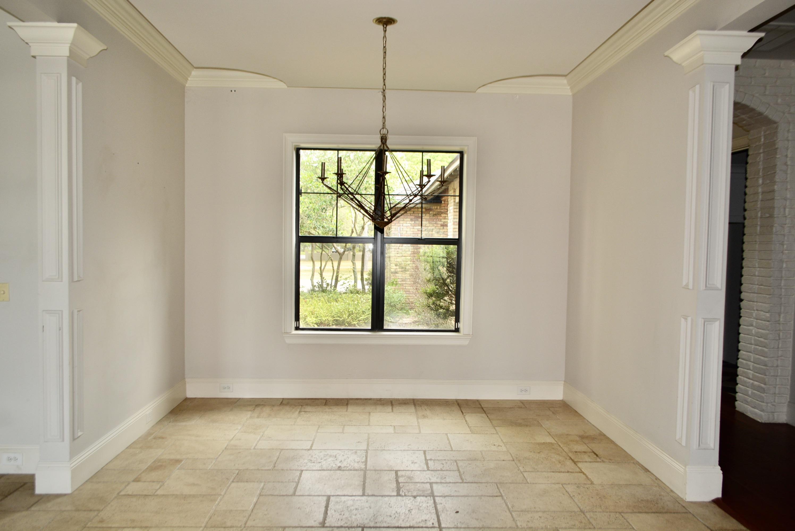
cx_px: 398
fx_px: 597
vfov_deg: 48.0
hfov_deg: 67.3
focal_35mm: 27
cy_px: 266
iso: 100
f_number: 3.5
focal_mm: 18
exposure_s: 1/60
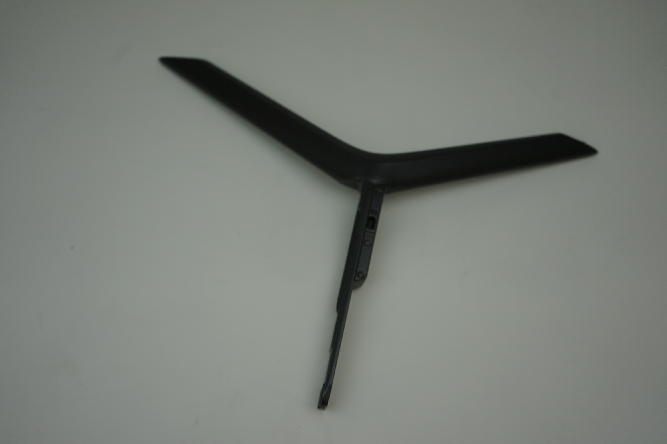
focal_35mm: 41
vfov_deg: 32.6
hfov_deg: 47.4
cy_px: 222
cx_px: 334
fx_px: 759
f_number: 4.5
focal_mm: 41
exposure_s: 1/160
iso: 320
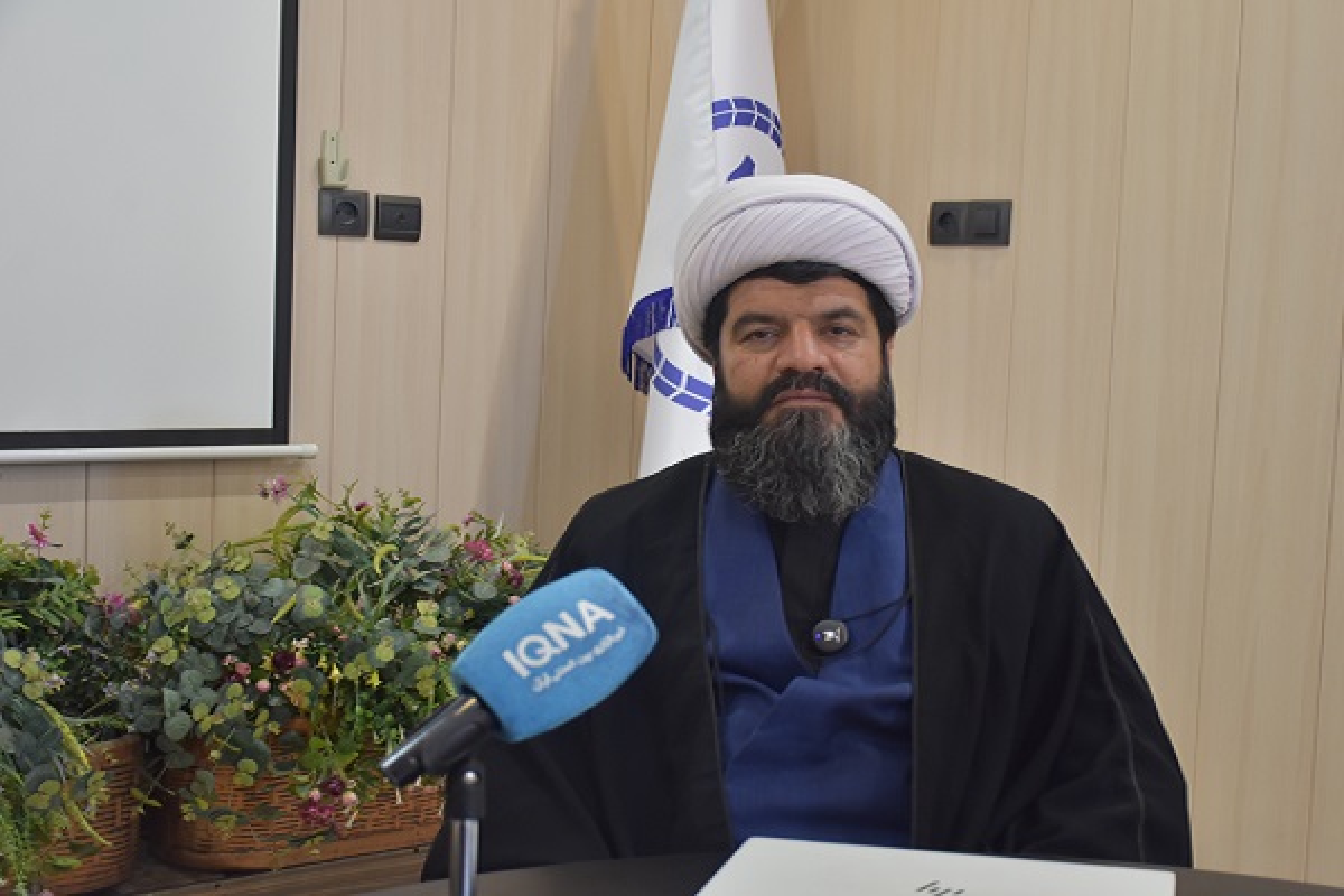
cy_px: 448
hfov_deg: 38.9
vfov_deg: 26.5
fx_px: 1904
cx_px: 672
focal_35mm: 51
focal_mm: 34
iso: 800
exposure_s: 1/25
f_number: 4.2
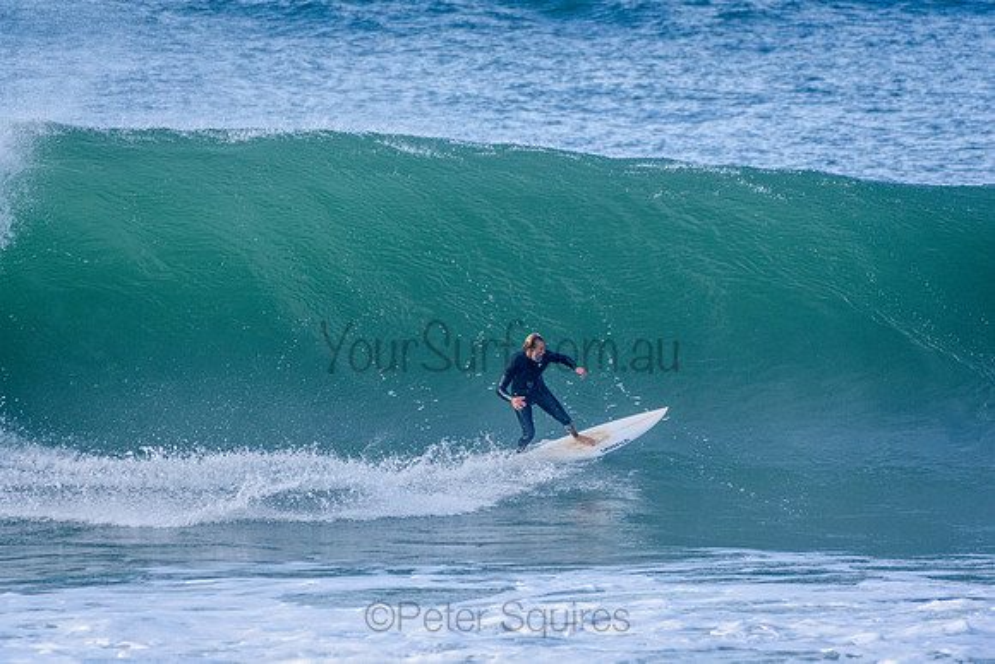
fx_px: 20733
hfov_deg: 2.7
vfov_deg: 1.8
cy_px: 332
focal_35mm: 750
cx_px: 498
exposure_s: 1/2000
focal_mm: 500
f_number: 5.6
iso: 720
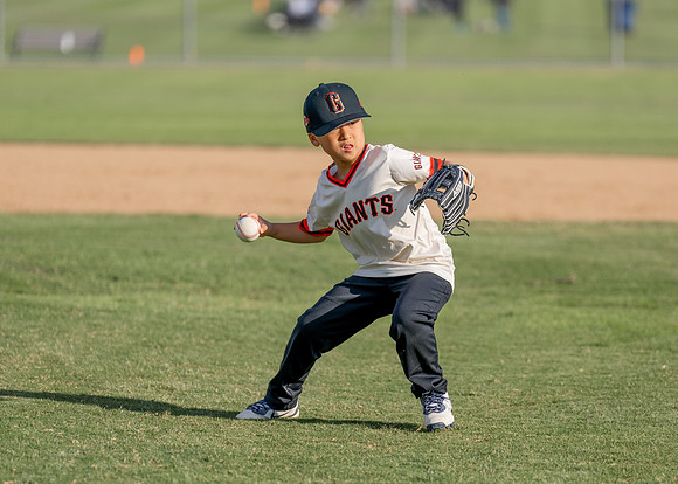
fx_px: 4973
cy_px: 270
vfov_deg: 5.6
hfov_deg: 7.8
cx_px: 369
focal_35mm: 258
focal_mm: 176
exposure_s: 1/2000
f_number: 2.8
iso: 100
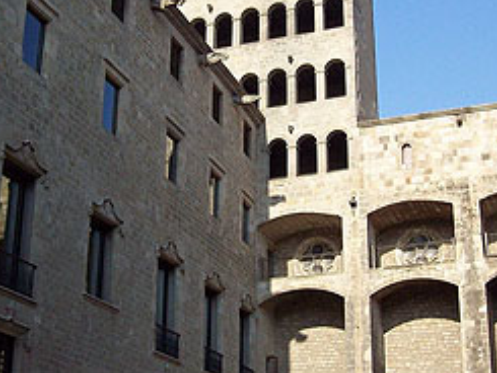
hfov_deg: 29.4
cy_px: 126
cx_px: 235
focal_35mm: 66
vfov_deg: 22.2
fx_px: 948
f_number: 4.8
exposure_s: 1/347
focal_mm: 6
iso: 80
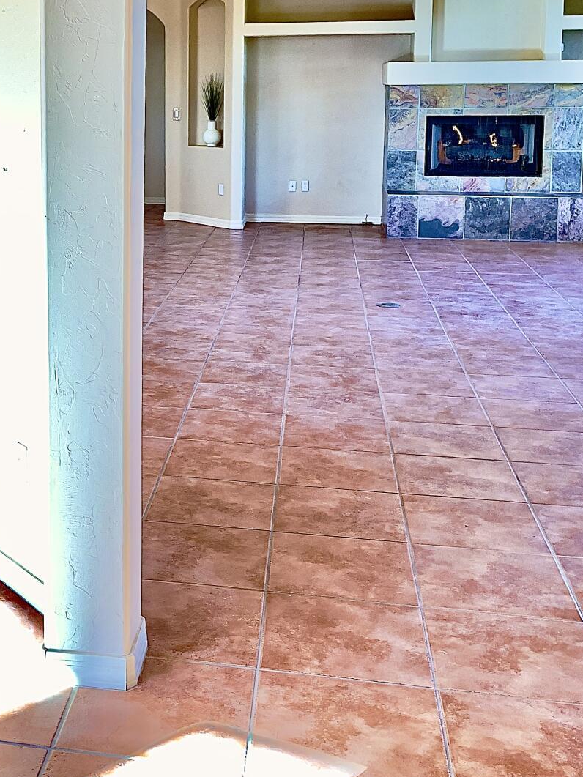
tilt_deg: -5.8
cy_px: 217
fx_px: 1100
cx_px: 81
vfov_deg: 38.1
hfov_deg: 28.7
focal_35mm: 49
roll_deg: +1.0
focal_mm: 4.2
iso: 100
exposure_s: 1/120
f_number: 1.6
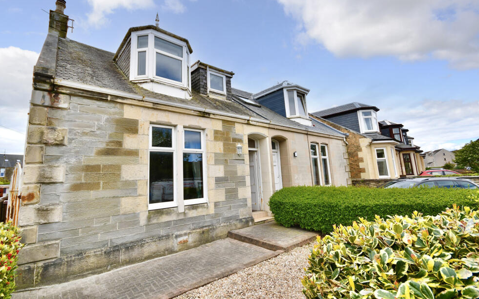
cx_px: 230
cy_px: 138
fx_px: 209
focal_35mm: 16
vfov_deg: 71.2
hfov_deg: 97.8
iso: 100
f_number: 6.3
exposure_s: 1/160
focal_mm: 10
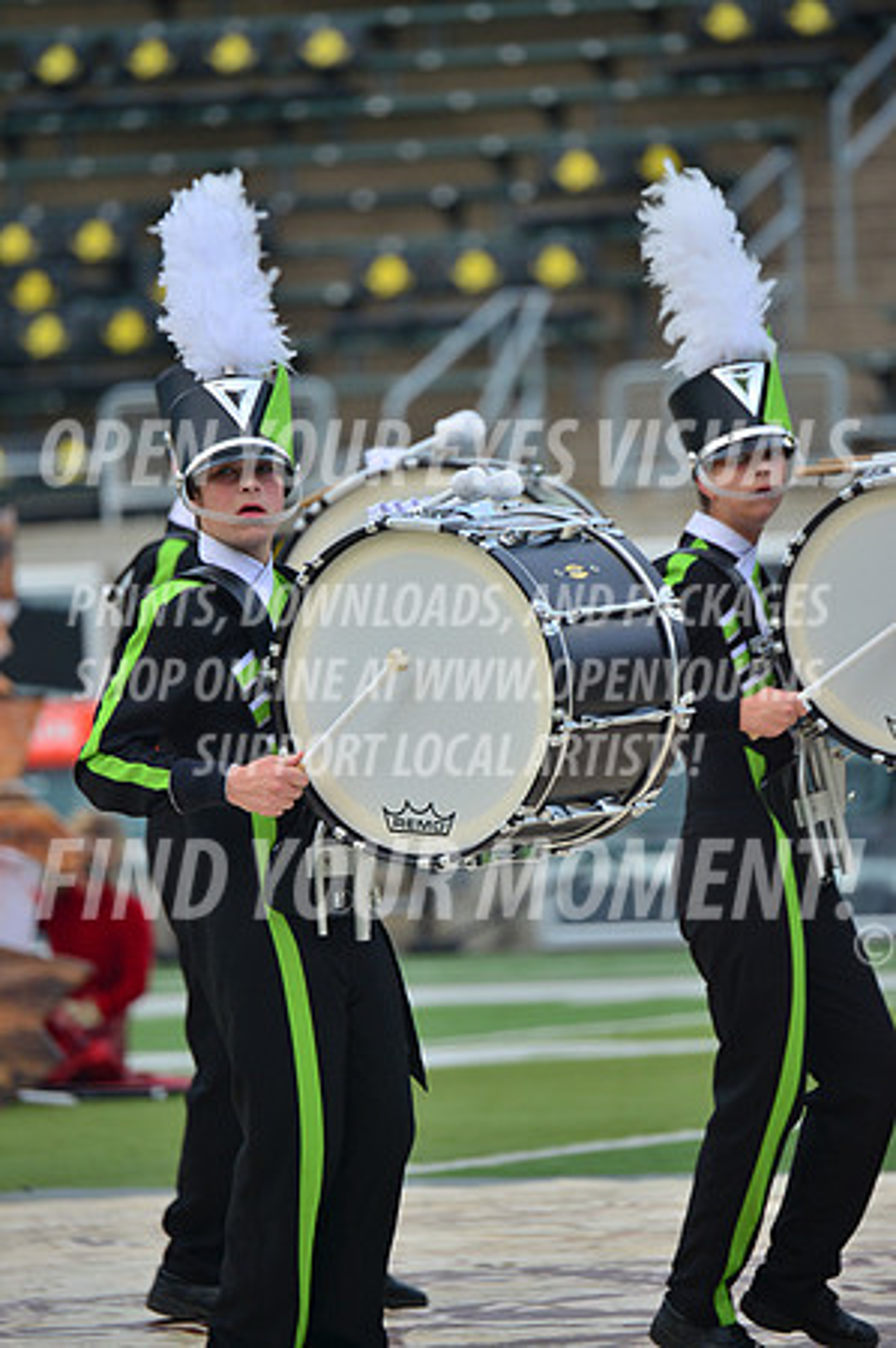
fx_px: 14967
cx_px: 448
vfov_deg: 5.2
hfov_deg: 3.4
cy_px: 674
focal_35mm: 400
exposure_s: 1/800
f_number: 5.6
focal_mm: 400
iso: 200
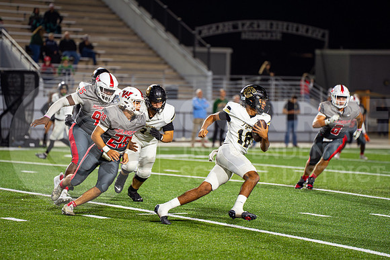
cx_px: 195
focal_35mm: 180
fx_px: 1950
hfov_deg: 11.4
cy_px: 130
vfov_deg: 7.6
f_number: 3.2
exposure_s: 1/1250
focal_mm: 180
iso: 2500
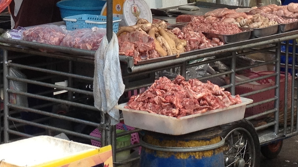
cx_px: 93
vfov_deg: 9.1
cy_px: 3
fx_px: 1043
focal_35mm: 132
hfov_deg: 16.2
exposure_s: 1/158
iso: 64
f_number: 2.4
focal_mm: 4.28
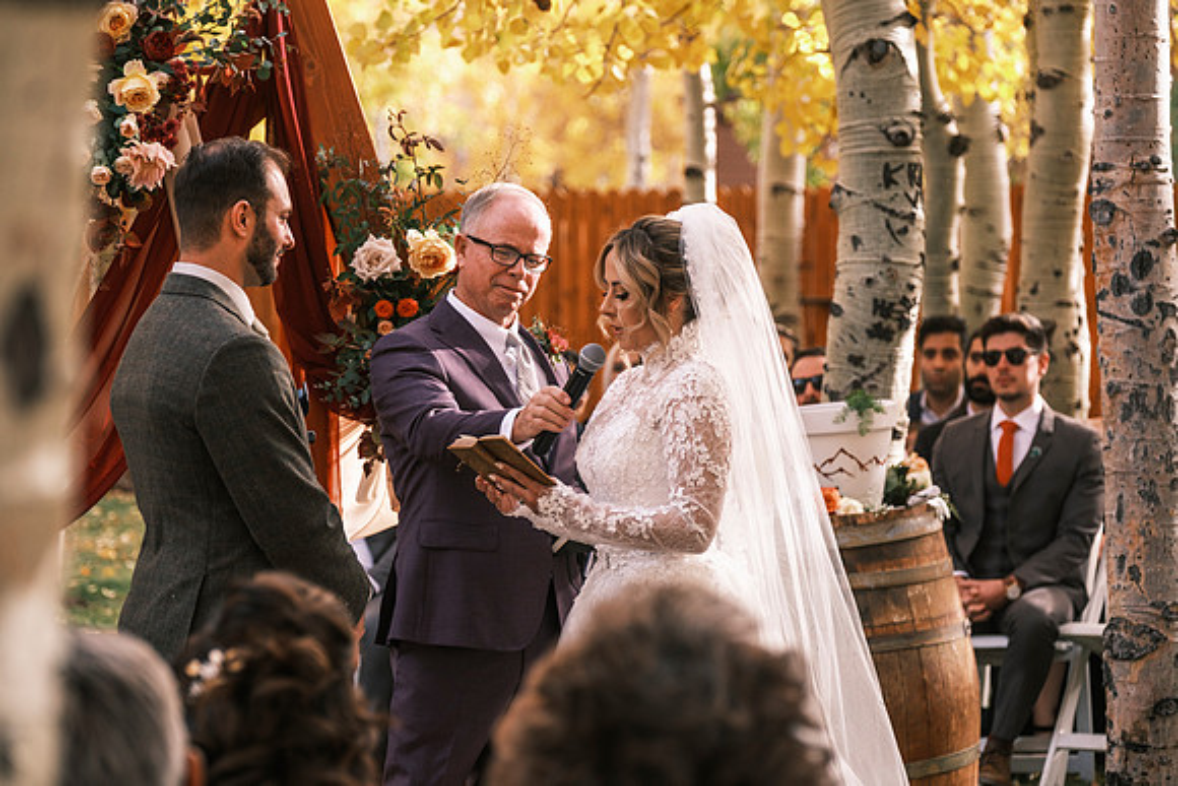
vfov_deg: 10.1
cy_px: 393
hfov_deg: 15.1
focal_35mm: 136
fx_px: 4451
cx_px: 589
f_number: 3.2
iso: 400
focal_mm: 90.6
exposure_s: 1/500
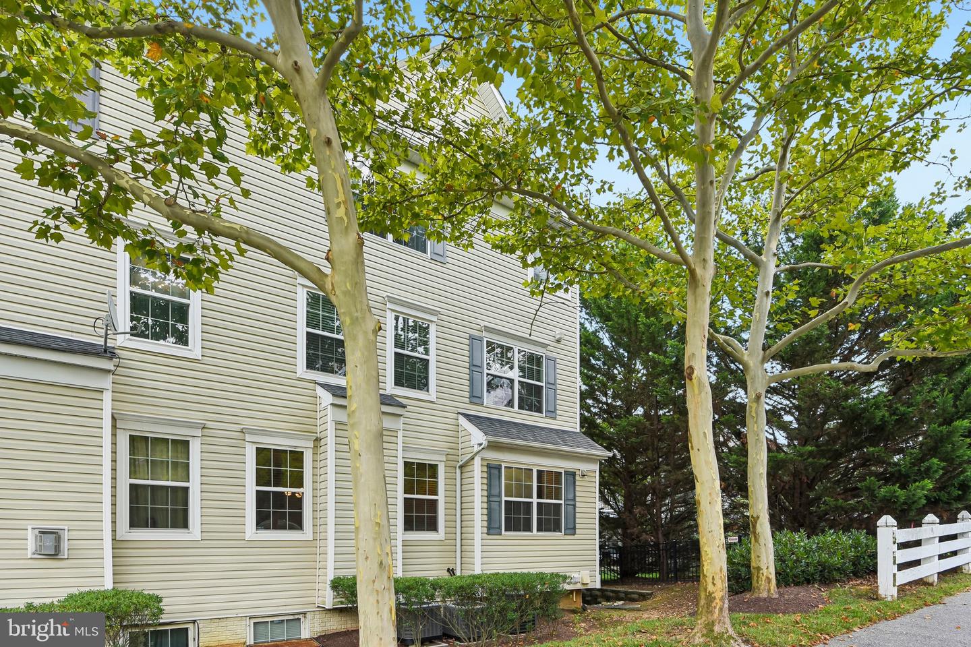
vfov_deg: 64.6
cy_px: 324
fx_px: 512
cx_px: 486
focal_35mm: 19
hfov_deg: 86.9
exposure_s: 1/200
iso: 400
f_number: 8
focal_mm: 19
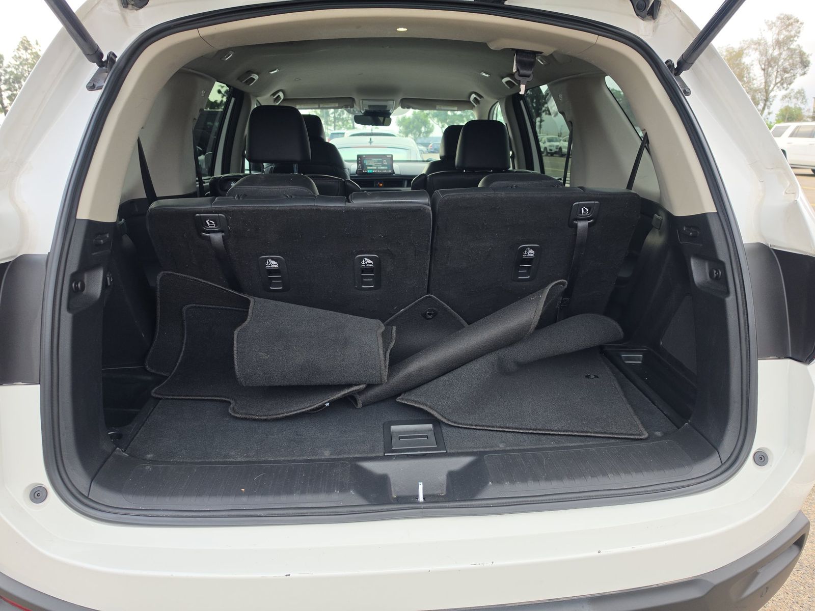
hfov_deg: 73.9
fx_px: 542
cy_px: 306
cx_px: 408
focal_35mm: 23
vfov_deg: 58.9
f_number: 1.4
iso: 16
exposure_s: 1/119
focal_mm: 6.5
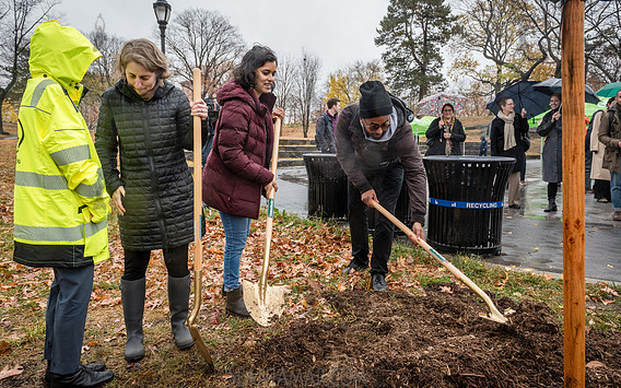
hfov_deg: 72.5
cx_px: 310
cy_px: 191
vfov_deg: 49.3
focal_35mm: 25
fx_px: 423
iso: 500
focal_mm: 24
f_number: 6.3
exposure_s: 1/400
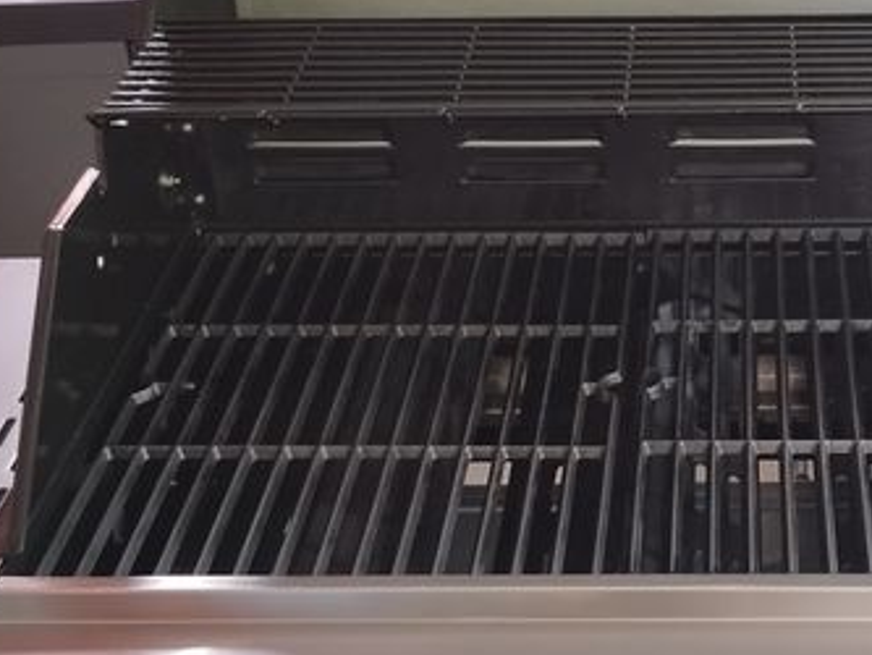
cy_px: 527
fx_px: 1814
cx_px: 683
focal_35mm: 72
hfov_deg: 26.6
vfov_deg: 20.2
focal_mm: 5.89
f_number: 1.89
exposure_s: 1/33.3
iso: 190
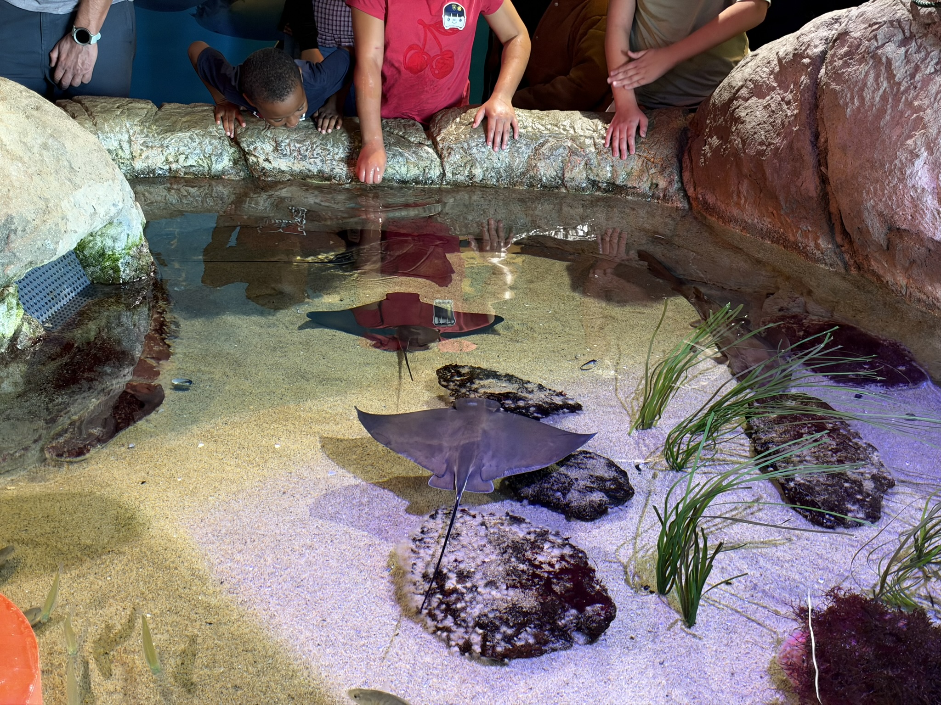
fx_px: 1305
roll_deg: -2.1
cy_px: 352
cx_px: 470
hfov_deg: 39.7
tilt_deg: -21.5
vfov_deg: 30.3
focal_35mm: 48
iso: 250
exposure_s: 1/38
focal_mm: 6.93
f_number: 1.48
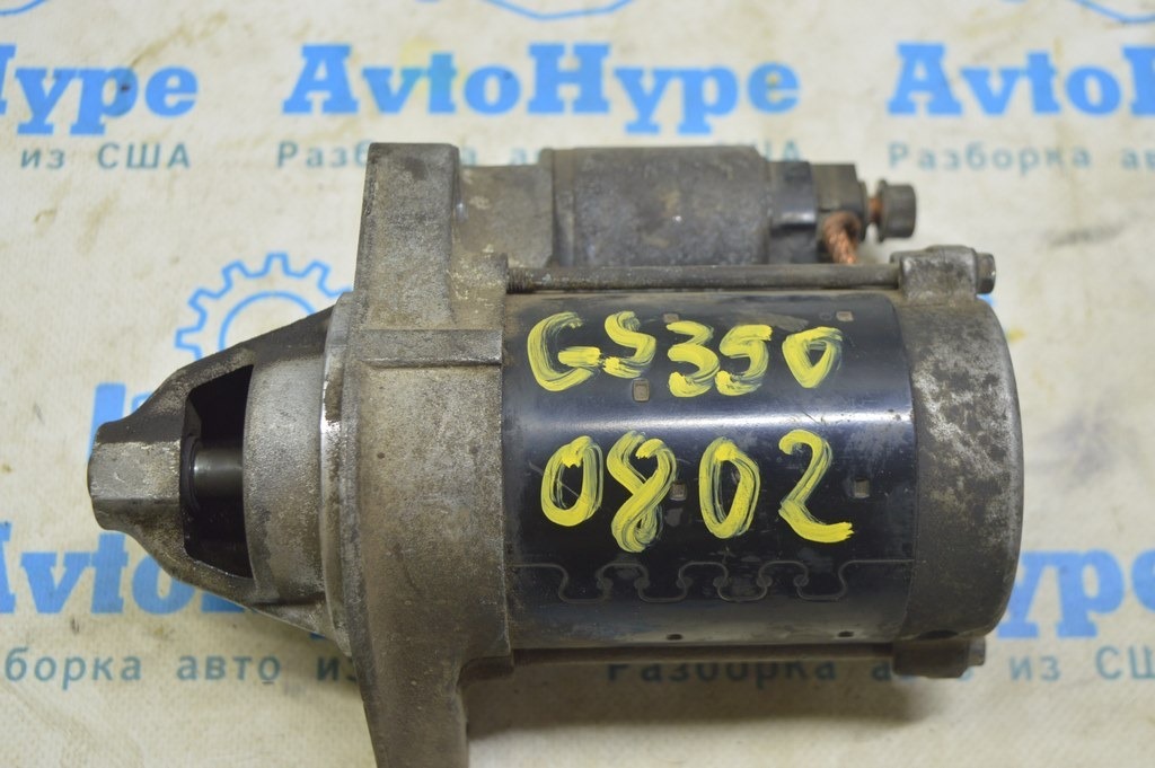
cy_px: 384
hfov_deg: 38.9
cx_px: 578
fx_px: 1635
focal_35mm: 51
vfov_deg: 26.4
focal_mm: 34
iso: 400
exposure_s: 1/20
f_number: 5.6
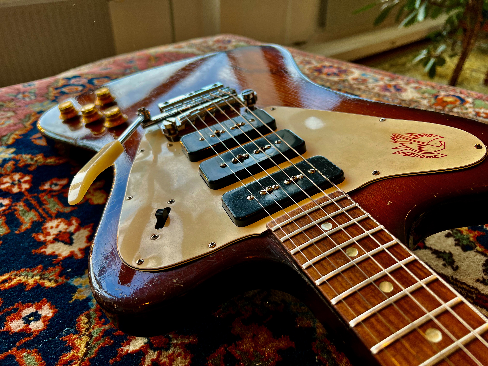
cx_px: 244
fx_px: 367
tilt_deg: -33.2
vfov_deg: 53.1
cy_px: 183
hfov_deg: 67.3
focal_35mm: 26
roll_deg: +0.4
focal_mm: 5.7
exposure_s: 1/157
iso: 40
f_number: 1.5
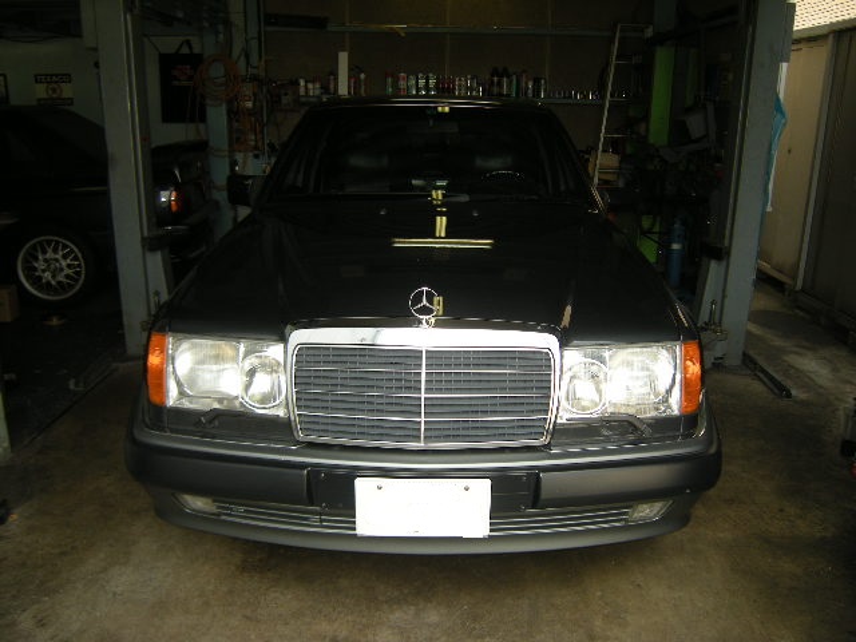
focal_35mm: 28
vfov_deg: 49.7
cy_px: 321
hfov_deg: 63.4
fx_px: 692
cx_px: 428
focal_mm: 4.7
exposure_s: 1/258
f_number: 2.8
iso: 91
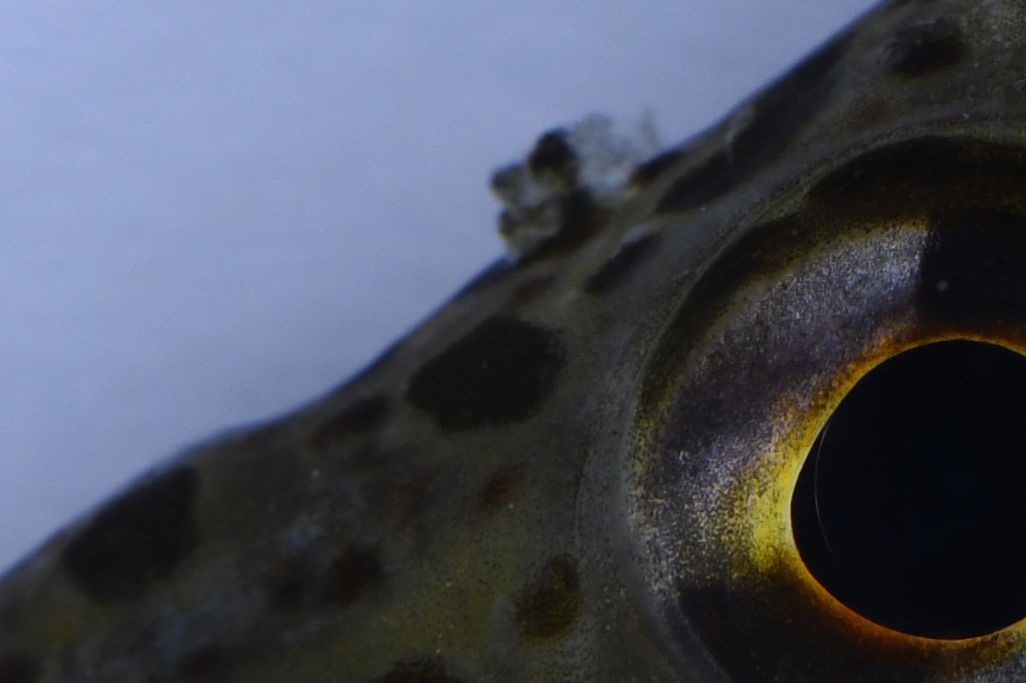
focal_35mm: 744
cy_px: 1054
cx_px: 1655
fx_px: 21197
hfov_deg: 2.8
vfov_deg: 1.8
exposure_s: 1/100
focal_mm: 105
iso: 400
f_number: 10
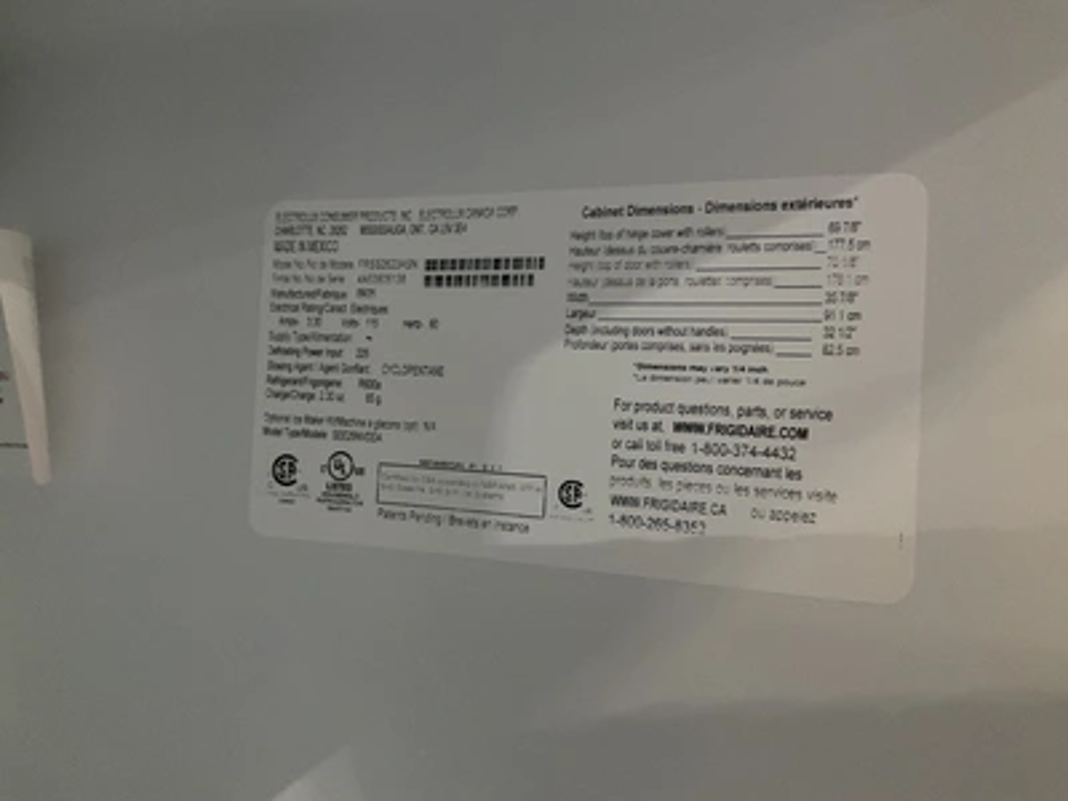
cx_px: 534
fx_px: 895
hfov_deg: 61.7
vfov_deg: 48.2
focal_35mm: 29
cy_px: 400
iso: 500
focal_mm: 3
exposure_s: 1/30
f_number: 1.8
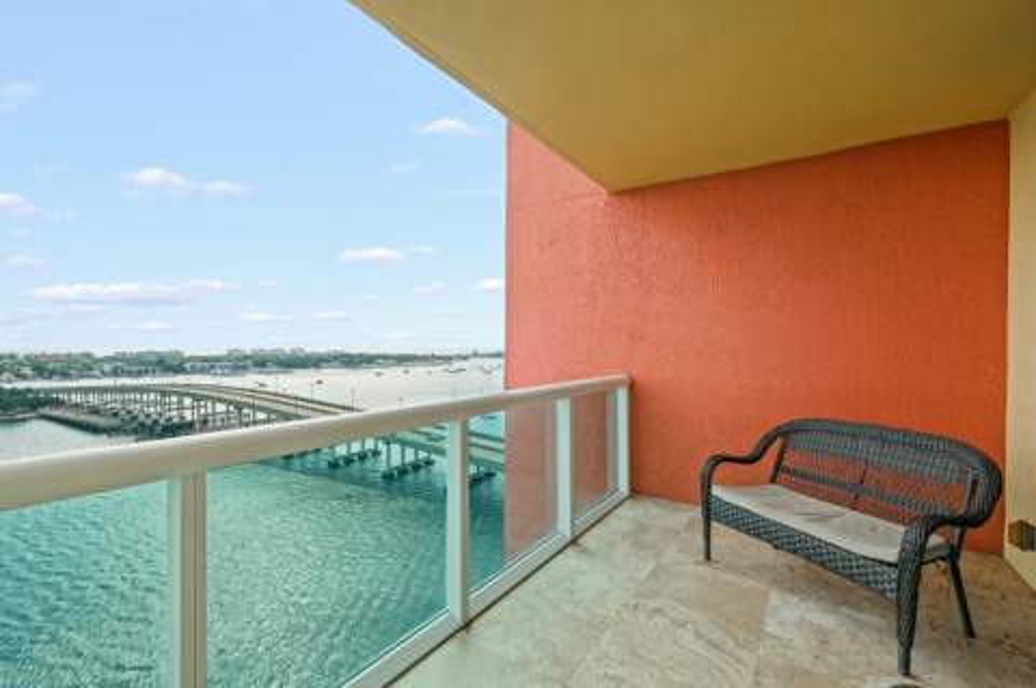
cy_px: 344
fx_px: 431
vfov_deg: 77.2
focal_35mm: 15
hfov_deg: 100.4
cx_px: 518
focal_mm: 10
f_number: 8
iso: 400
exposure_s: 1/140
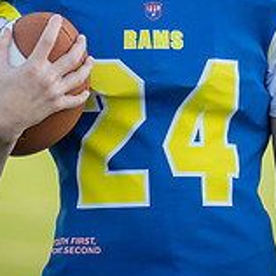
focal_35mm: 511
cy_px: -7
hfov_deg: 3.4
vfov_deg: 3.4
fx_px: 4610
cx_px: 156
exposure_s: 1/500
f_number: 2.8
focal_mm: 159
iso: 100
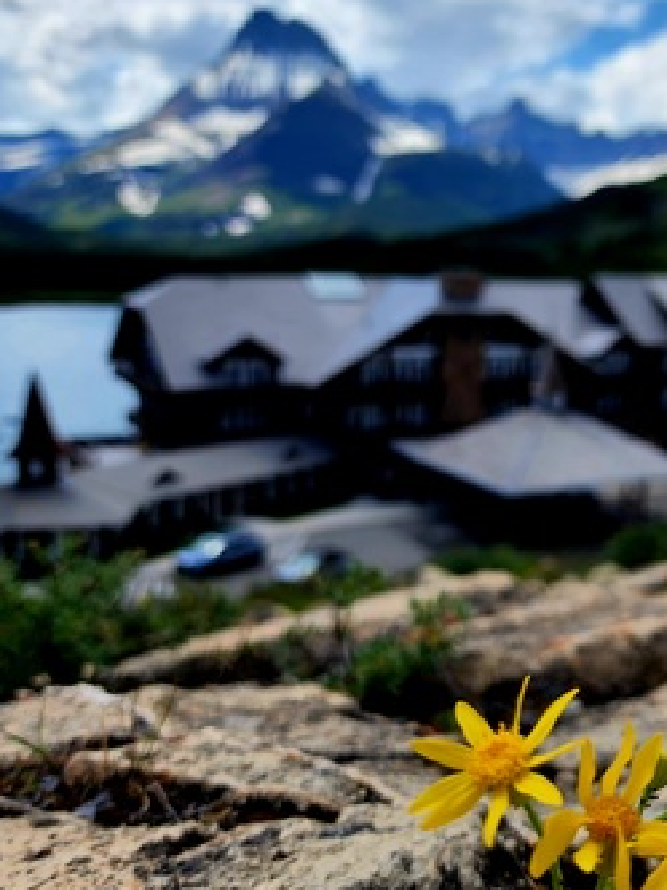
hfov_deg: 38.5
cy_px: 472
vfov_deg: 51.3
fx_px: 925
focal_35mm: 36
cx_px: 512
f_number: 1.8
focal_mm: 6.4
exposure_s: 1/1000
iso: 12
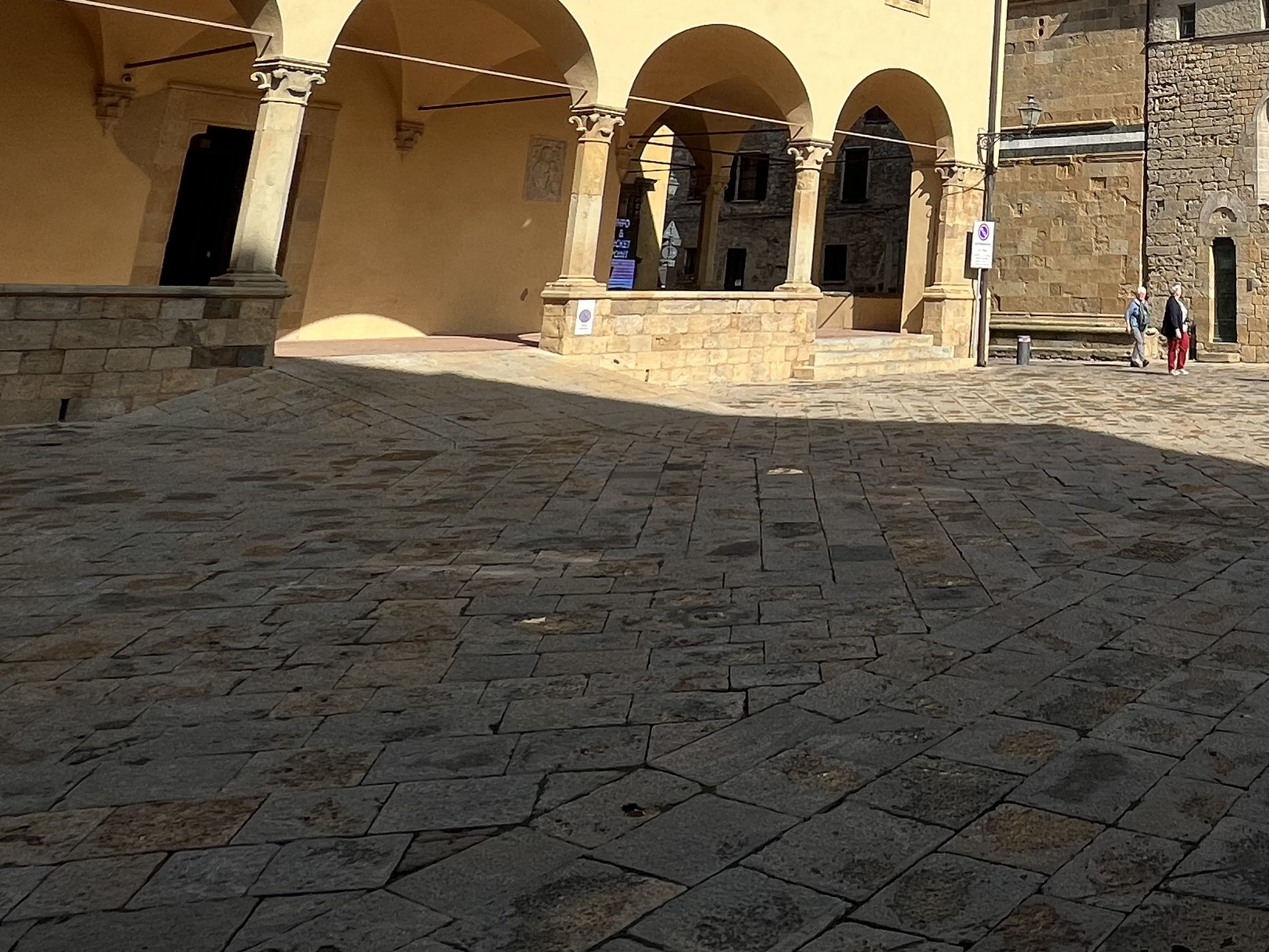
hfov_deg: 48.5
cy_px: -1
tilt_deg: +13.8
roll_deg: -0.1
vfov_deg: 39.0
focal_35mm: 32
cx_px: 1222
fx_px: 1173
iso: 32
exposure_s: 1/2137
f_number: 1.8
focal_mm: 1.57
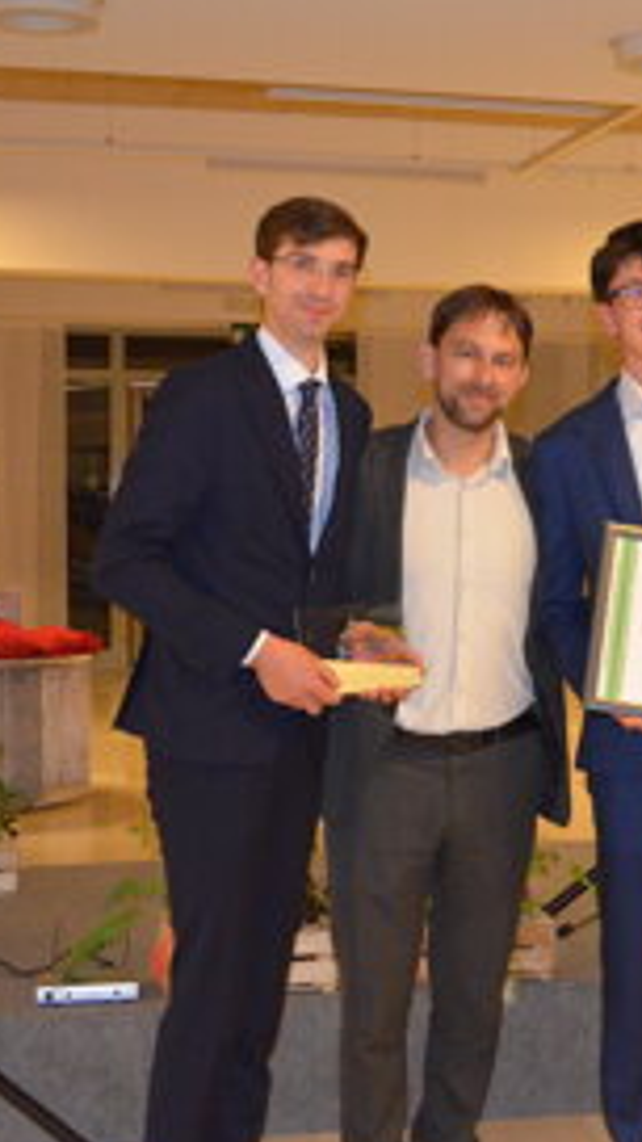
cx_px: 518
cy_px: 571
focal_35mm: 63
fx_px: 1907
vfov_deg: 33.3
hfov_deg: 18.9
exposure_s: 1/60
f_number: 4.2
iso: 2800
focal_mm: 26
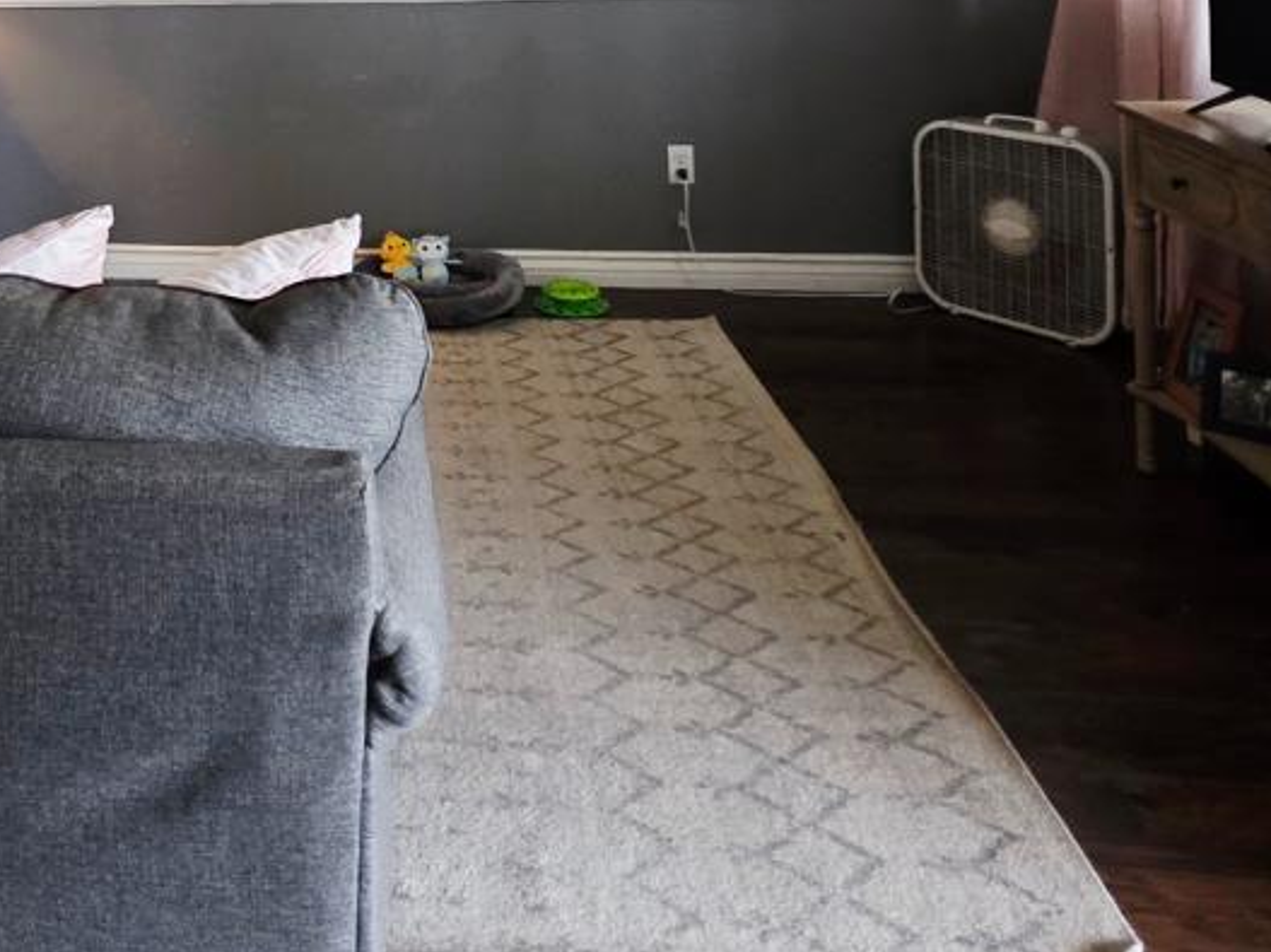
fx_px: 1358
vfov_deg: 33.4
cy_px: -112
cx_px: 111
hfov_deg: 45.2
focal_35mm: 37
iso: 500
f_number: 1.9
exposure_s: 1/60.2
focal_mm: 2.2
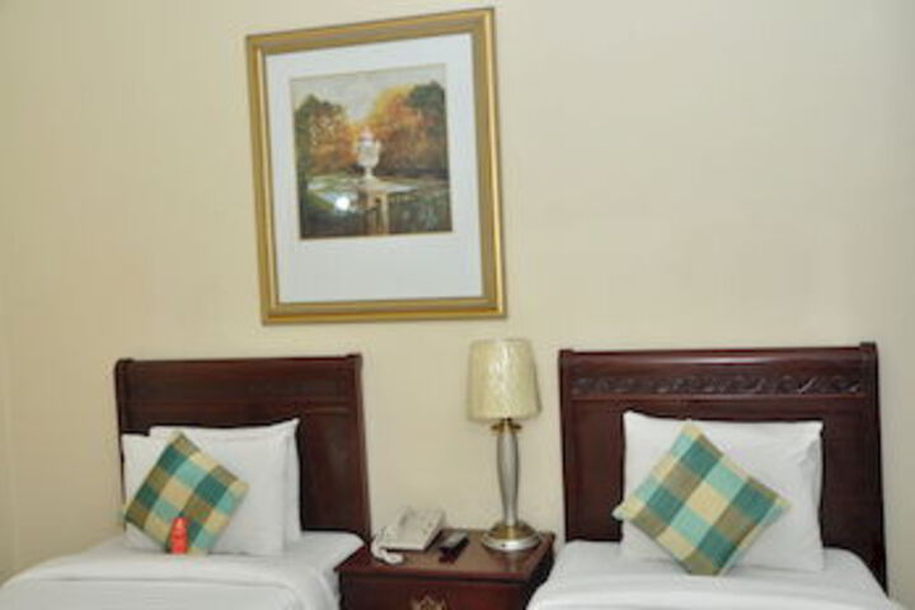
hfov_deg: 51.3
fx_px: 953
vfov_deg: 35.5
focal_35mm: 38
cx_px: 458
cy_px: 305
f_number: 7.1
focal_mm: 25
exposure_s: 1/80
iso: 500
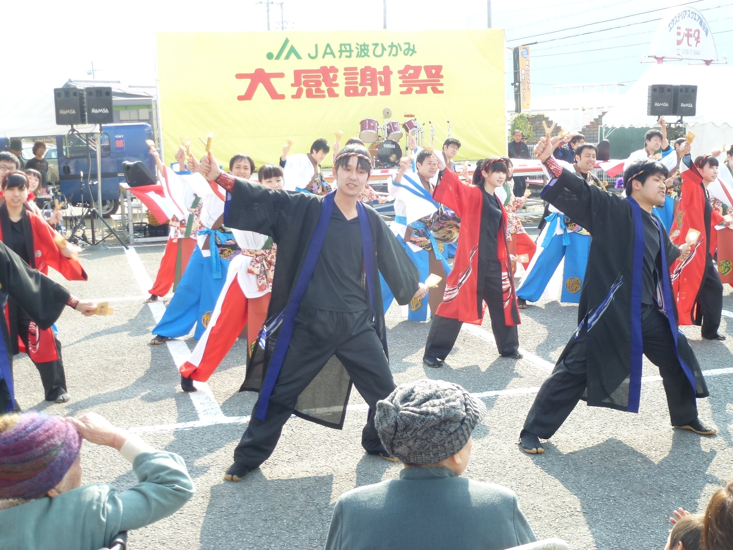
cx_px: 366
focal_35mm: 45
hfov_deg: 42.1
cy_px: 275
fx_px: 953
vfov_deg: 32.2
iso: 100
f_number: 4
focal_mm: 8
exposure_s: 1/160
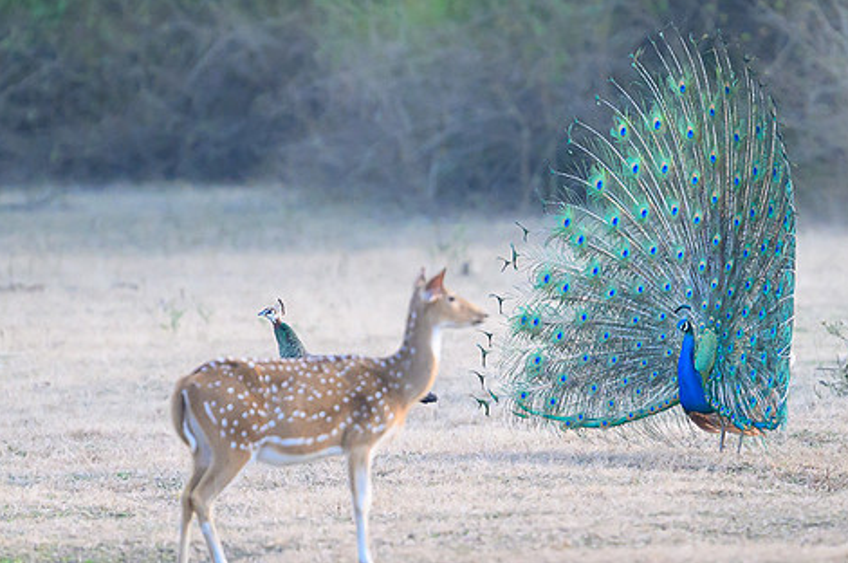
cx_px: 596
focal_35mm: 1234
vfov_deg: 1.1
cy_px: 328
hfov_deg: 1.7
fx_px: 29027
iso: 2200
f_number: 4
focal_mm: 560
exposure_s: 1/500
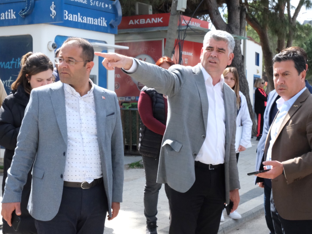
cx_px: 177
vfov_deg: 26.1
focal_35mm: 56
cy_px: 117
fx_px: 505
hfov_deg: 34.3
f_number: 16
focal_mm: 34.2
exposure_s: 1/800
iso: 6400
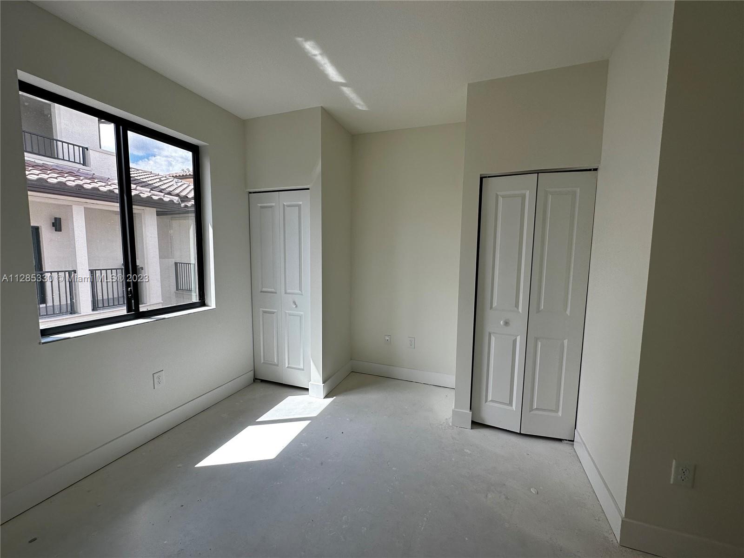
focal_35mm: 14
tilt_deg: -4.5
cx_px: 372
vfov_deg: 85.7
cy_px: 279
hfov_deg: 102.1
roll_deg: -0.8
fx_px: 301
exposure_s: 1/347
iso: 40
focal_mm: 2.22
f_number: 2.2
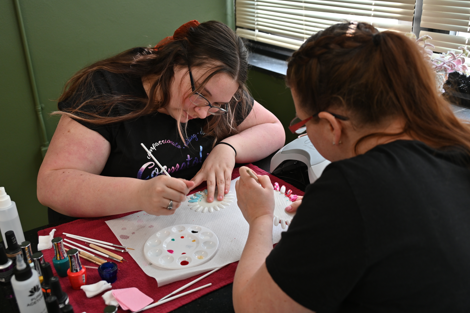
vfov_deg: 35.9
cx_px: 223
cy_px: 154
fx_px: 483
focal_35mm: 37
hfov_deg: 51.9
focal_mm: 35
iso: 560
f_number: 4.8
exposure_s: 1/125
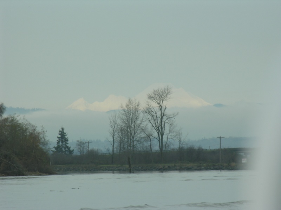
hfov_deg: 5.7
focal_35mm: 350
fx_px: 2841
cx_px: 140
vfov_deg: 4.2
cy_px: 105
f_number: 5.2
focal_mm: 89
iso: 50
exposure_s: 1/75.1
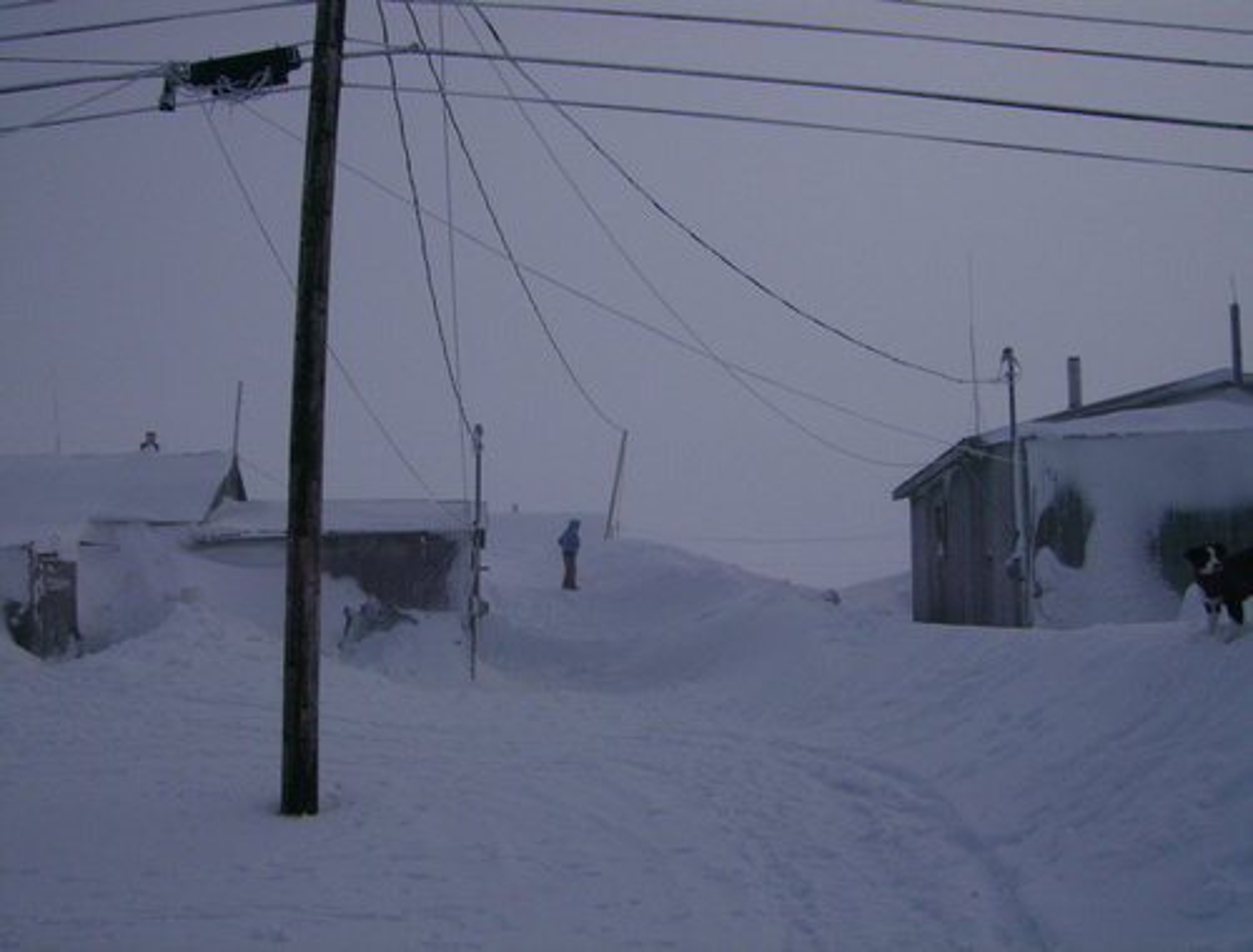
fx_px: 1309
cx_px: 626
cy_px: 476
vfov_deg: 40.0
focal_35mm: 36
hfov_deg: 51.1
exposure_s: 1/2000
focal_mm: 6
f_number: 4.7
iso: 100
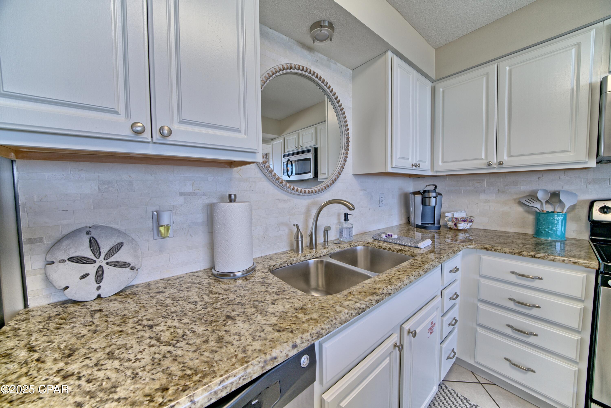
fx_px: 204
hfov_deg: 112.6
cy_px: 204
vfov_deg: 90.1
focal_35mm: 12
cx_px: 306
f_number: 8
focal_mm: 12
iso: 500
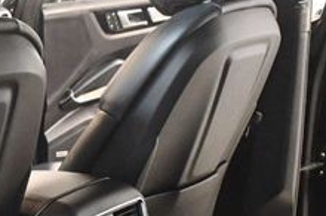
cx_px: 28
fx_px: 868
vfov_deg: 14.1
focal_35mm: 96
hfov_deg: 20.8
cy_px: 188
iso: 11400
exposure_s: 1/60
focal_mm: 22
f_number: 3.5
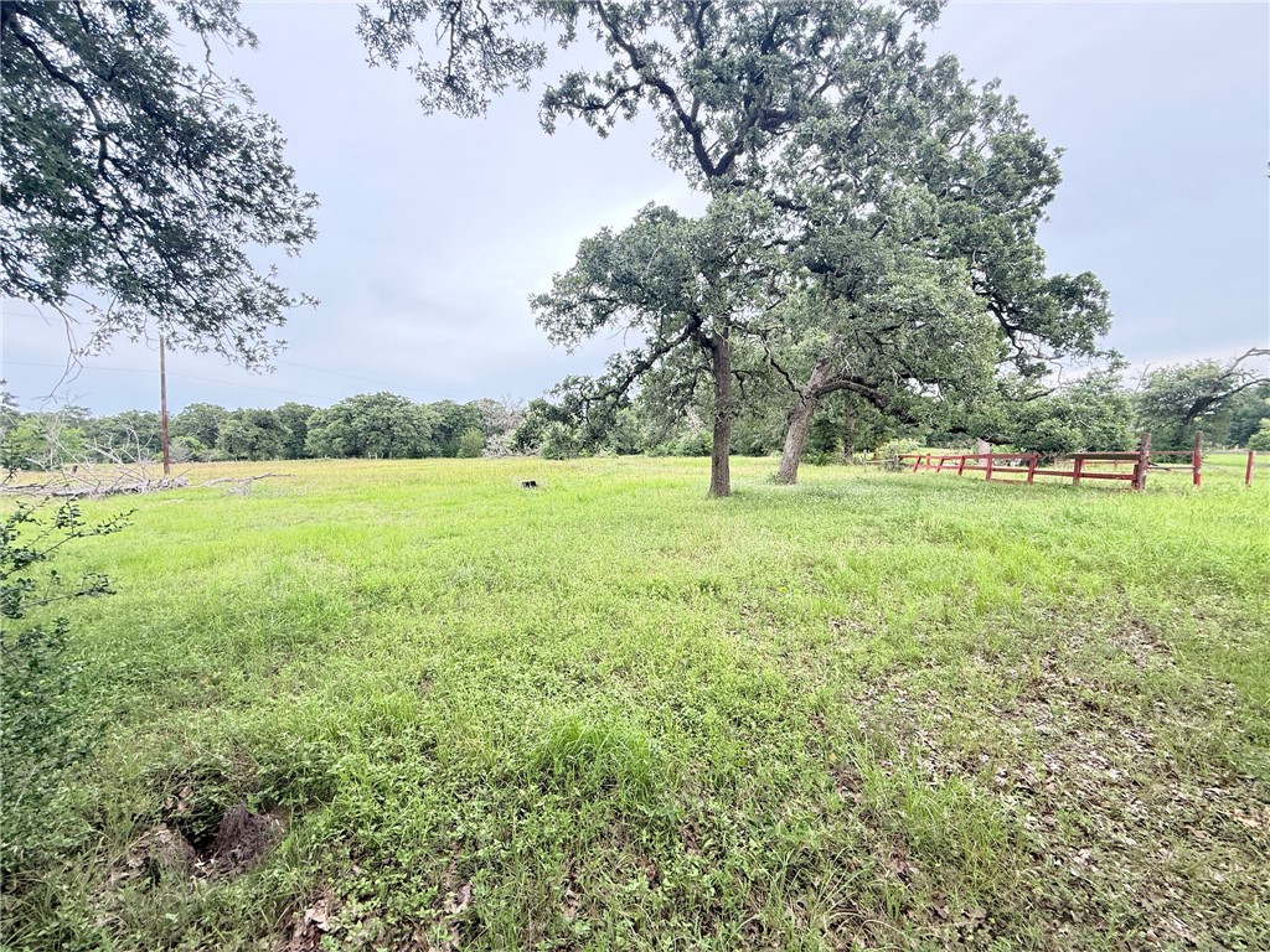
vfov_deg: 85.7
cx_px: 635
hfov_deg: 102.1
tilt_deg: -2.2
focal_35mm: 14
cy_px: 476
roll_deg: +0.8
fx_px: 514
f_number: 2.2
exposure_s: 1/99
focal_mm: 2.22
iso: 64
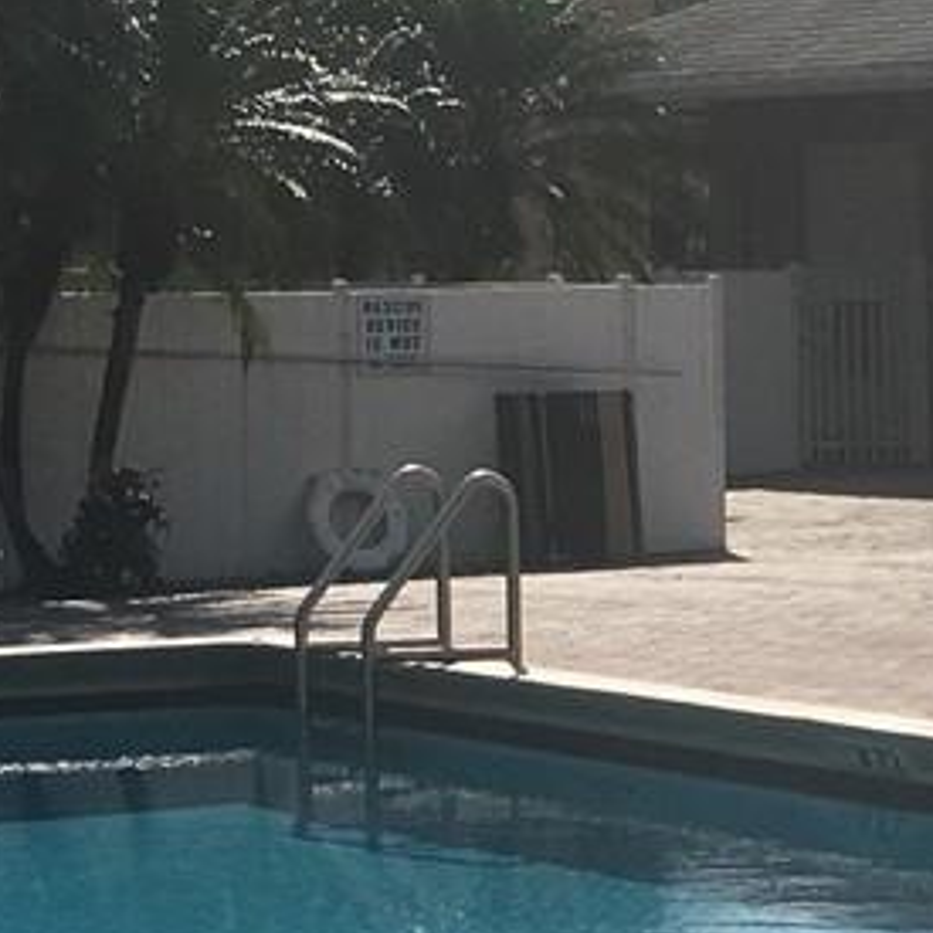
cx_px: 1279
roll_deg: -0.2
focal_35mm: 149
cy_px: 984
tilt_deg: -6.9
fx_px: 4544
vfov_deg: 11.6
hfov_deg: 11.4
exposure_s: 1/3077
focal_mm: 4.15
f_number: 2.2
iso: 25
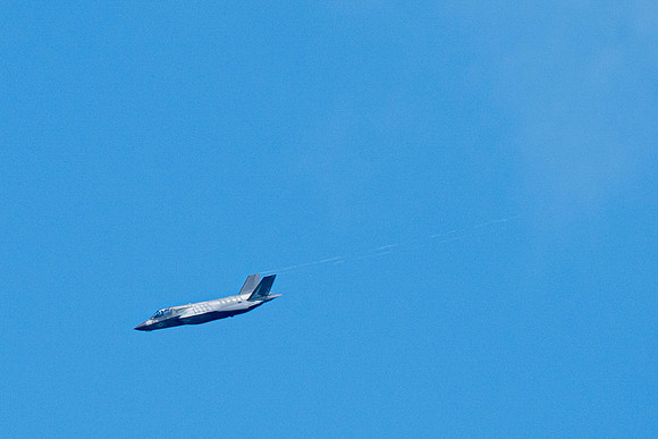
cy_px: 237
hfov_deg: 1.8
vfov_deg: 1.2
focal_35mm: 1130
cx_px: 133
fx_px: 20655
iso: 640
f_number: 10
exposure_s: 1/1250
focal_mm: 400
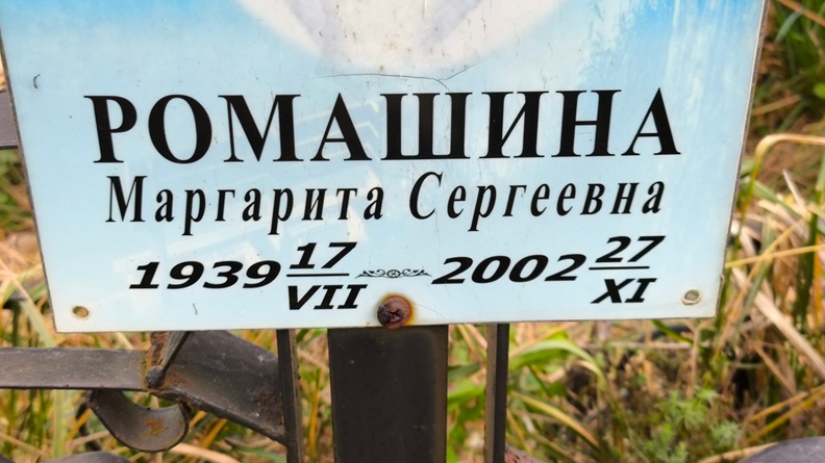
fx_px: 1203
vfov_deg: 21.8
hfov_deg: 37.9
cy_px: 175
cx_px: 414
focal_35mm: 55
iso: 64
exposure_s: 1/60
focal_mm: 4.71
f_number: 1.7
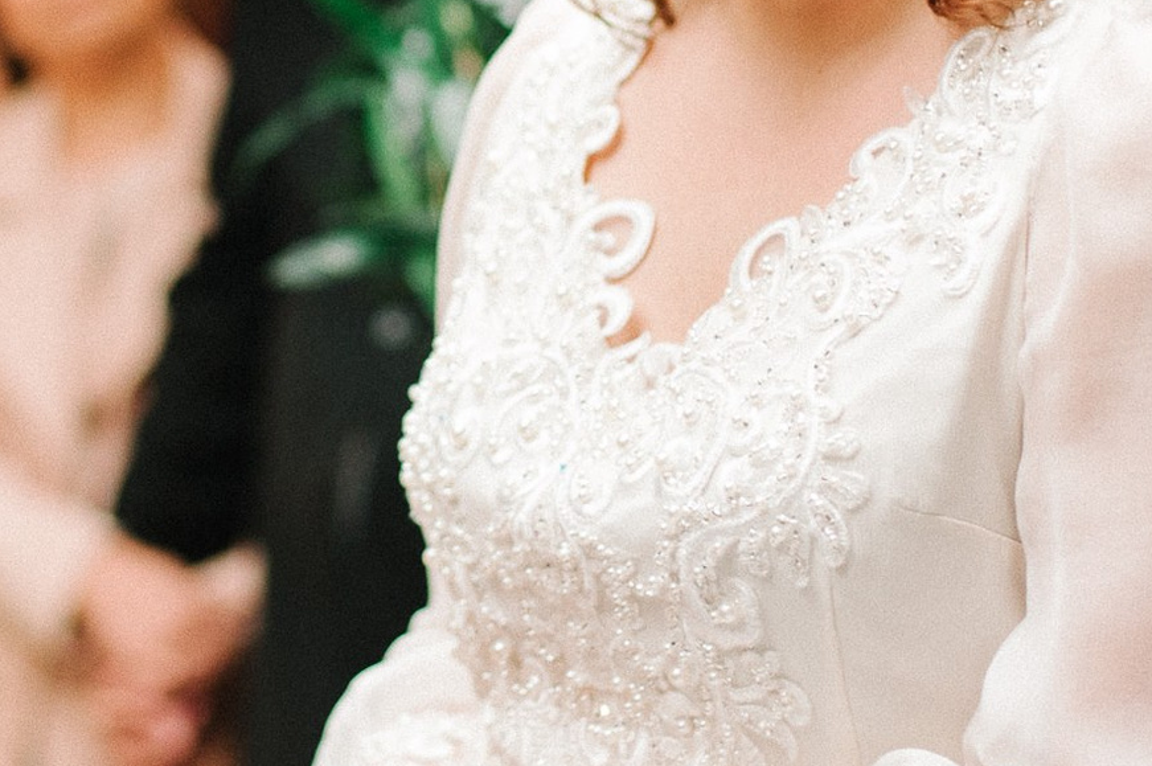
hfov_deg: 13.9
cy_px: 109
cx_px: 210
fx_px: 4699
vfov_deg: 9.3
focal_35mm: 147
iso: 800
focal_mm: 50
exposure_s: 1/400
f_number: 1.8
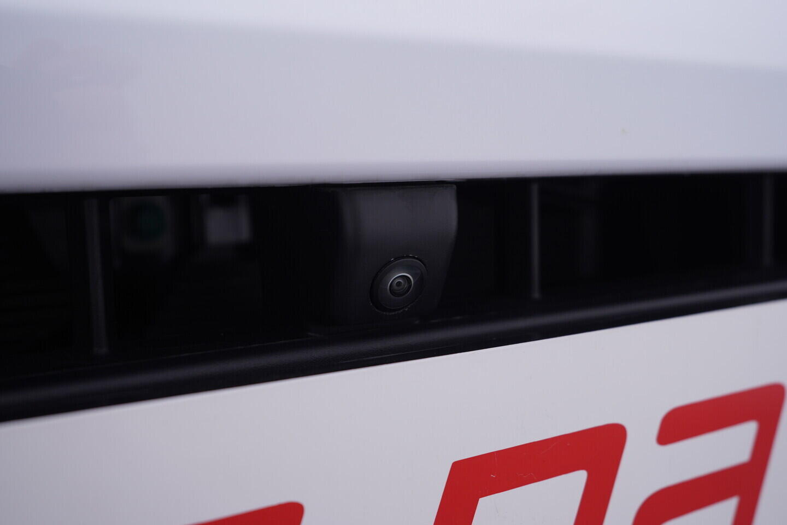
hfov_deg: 53.1
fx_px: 787
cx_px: 394
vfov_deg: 36.9
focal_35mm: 36
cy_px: 262
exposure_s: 1/80
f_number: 4.5
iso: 125
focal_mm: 24
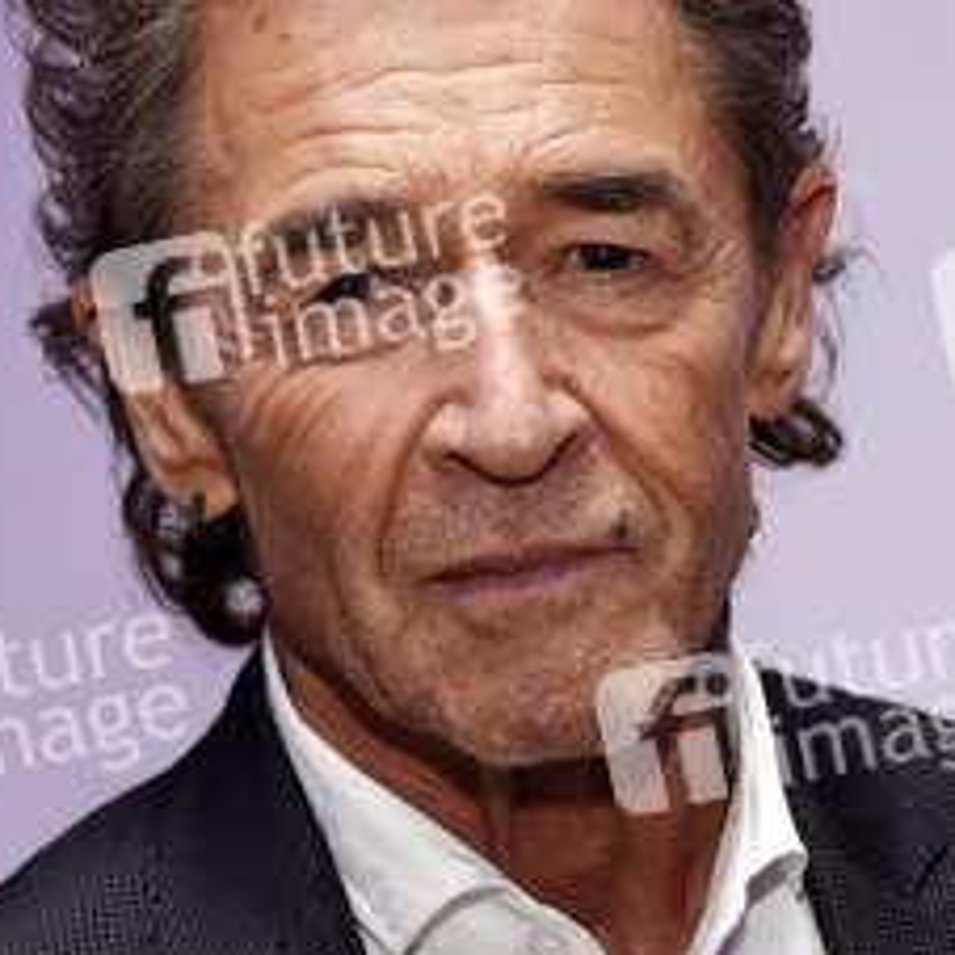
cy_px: 505
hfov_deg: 12.6
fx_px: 4339
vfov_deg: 12.6
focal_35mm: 139
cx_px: 429
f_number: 5
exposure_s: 1/160
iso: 640
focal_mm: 62
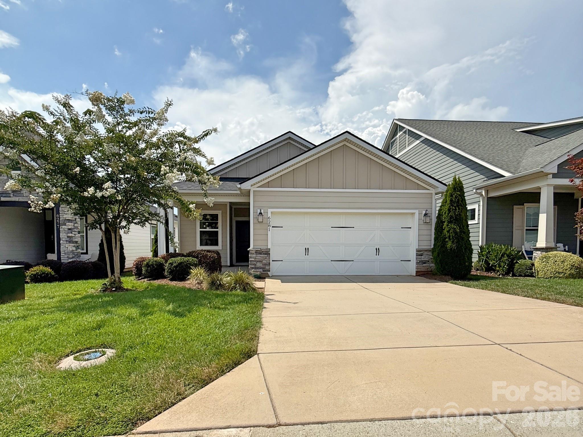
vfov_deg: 85.7
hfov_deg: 102.1
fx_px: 236
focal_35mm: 14
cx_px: 292
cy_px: 218
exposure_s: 1/4149
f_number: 2.2
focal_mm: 2.22
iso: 50
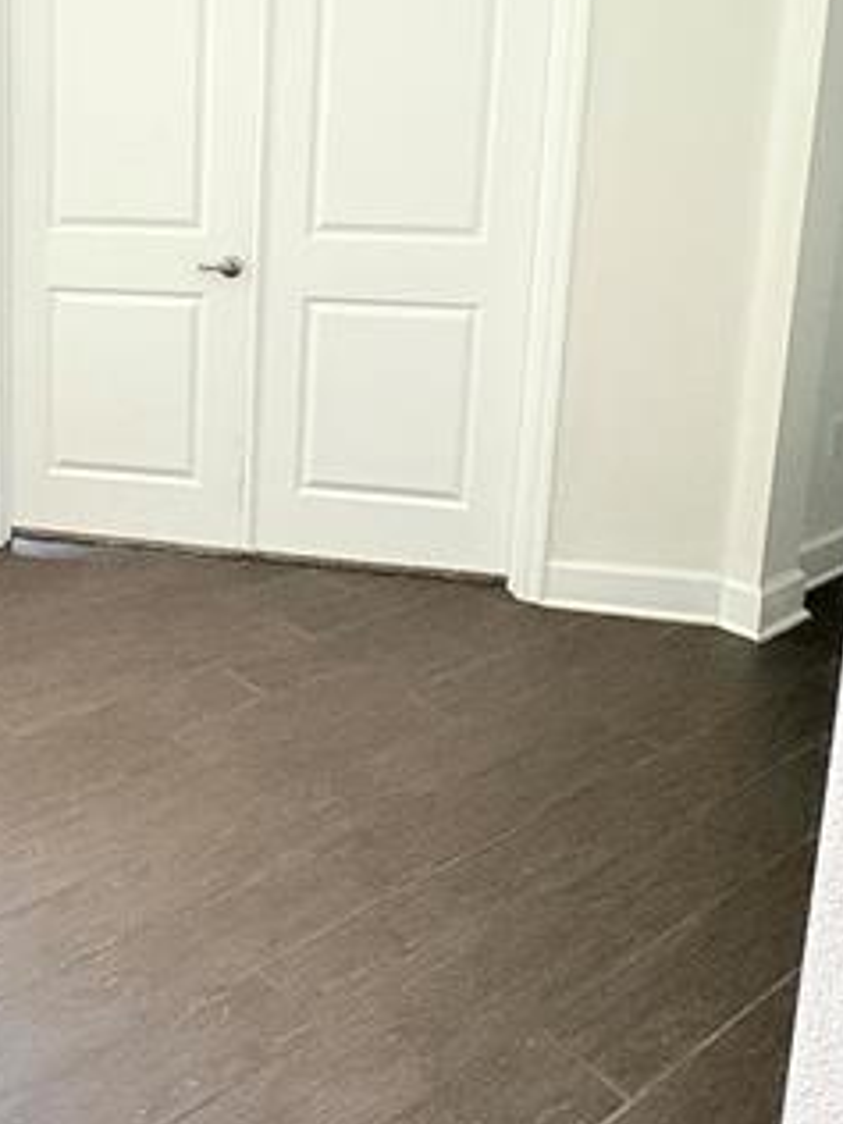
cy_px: 285
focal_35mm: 34
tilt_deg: -8.6
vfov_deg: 51.7
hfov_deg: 38.0
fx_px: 1104
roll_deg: +0.5
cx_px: 32
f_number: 2.2
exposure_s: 1/60
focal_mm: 2.22
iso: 250
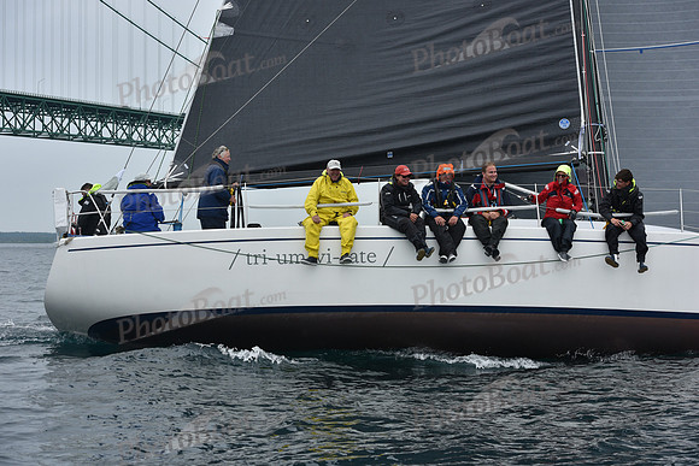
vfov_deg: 19.5
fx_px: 1359
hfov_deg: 28.8
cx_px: 350
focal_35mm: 70
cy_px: 233
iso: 250
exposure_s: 1/800
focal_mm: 70
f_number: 7.1
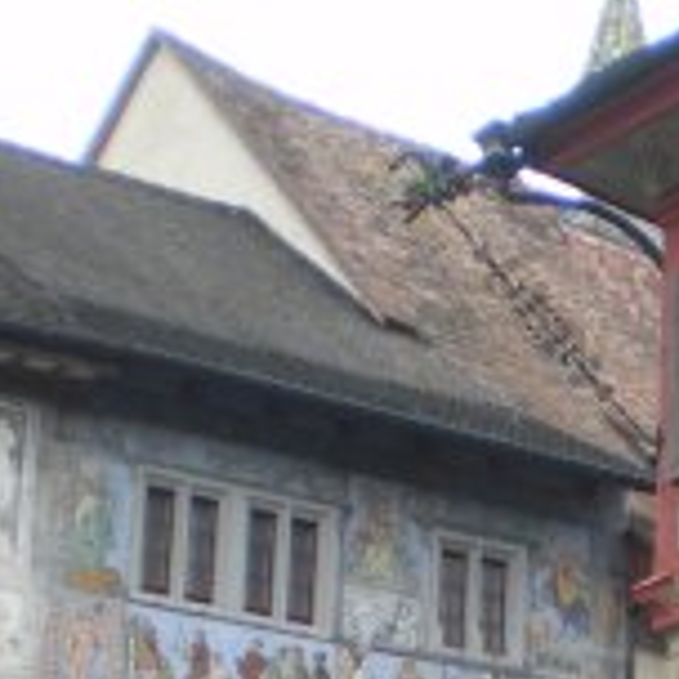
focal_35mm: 134
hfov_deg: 12.8
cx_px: 701
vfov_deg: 12.7
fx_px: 2974
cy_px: 786
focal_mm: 6.3
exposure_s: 1/50
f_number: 3.1
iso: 64
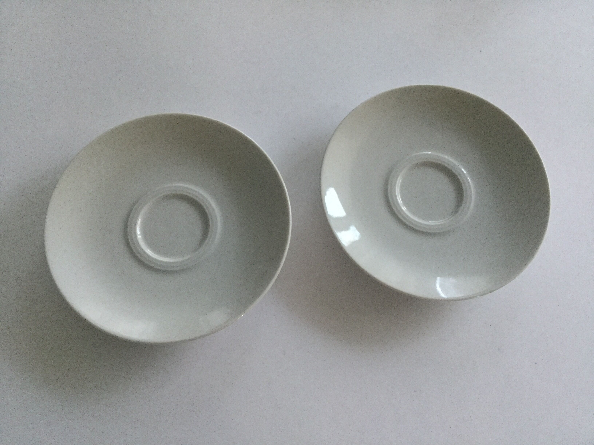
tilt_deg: -71.9
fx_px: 532
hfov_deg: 58.4
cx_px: 297
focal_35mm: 31
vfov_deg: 45.4
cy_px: 222
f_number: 2.4
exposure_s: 1/33
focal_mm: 3.3
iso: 250
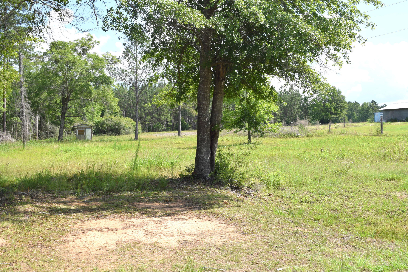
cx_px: 204
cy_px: 136
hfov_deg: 43.6
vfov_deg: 29.9
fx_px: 510
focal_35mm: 45
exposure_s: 1/400
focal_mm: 30
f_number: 10
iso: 200
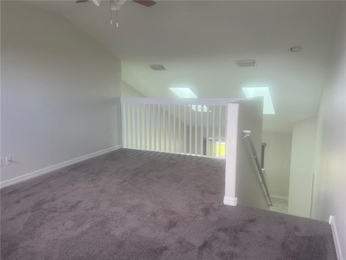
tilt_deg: -9.3
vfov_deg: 53.1
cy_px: 130
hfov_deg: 67.3
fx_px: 260
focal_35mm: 26
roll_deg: +0.3
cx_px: 173
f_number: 1.5
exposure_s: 1/121
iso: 100
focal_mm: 5.7
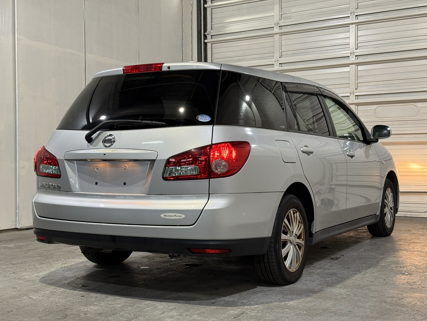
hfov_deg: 39.7
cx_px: 214
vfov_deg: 30.3
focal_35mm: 48
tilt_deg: -0.2
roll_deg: +0.0
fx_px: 592
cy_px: 160
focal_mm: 6.76
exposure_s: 1/60
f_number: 1.78
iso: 100
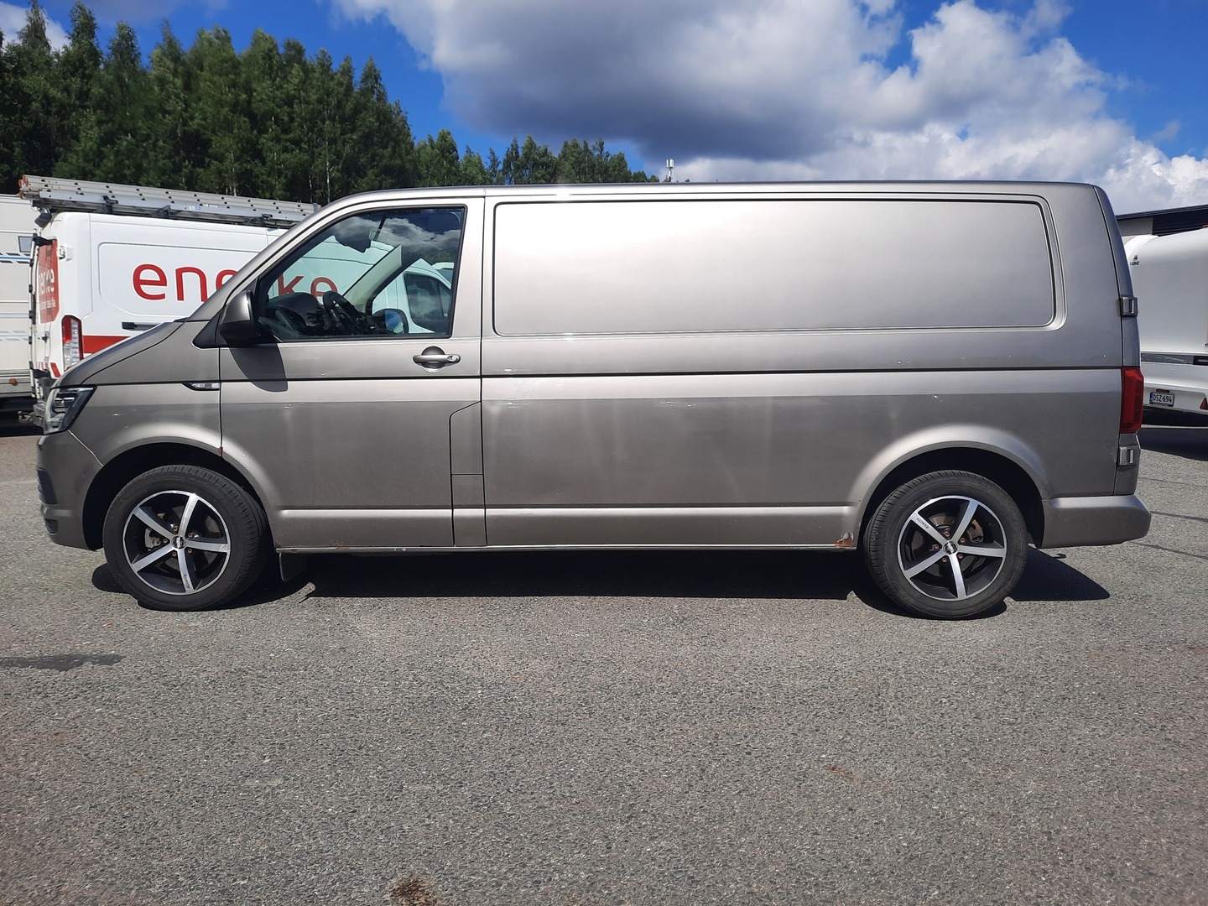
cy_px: 453
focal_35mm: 25
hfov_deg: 69.4
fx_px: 872
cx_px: 604
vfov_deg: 54.9
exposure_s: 1/1894
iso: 32
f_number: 2
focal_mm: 4.6
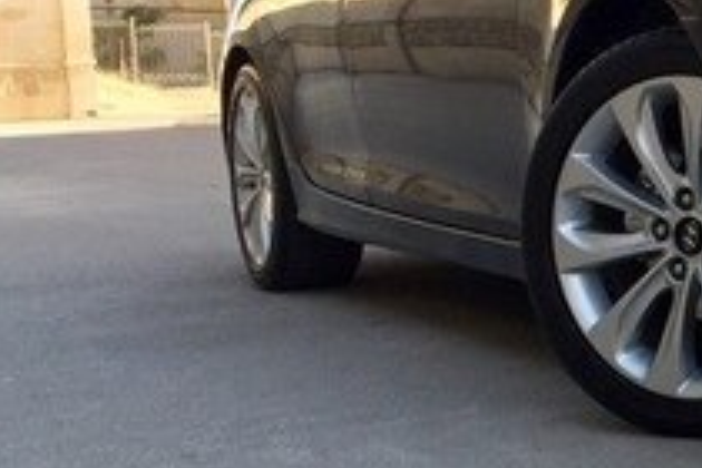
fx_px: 1852
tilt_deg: -2.2
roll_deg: -0.5
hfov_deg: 19.0
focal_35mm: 95
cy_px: 179
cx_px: 1043
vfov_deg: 14.4
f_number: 2.2
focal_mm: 4.15
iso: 32
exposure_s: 1/347
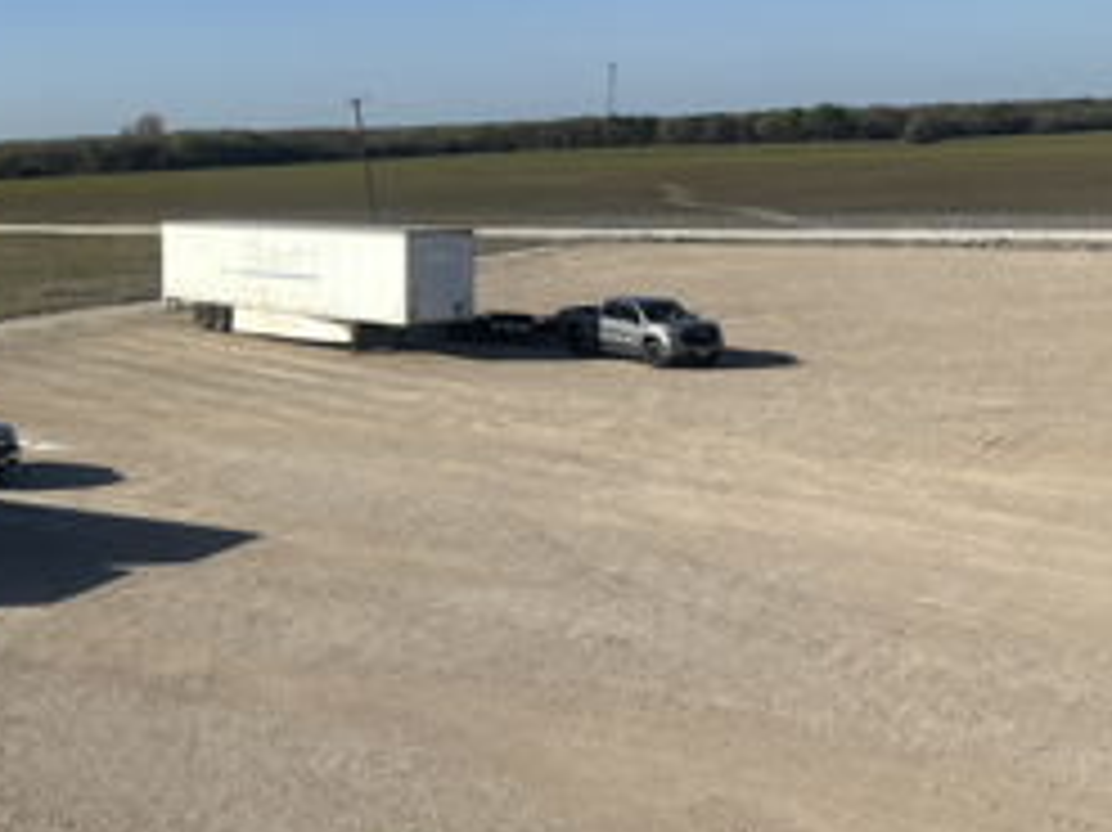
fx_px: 1734
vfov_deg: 27.0
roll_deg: +2.0
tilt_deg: -5.8
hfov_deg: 32.7
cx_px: 5
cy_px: 351
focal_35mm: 54
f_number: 1.6
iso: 50
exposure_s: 1/4630
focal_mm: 5.96
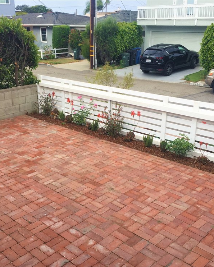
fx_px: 309
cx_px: 88
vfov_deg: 46.8
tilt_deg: -20.0
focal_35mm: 39
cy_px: 138
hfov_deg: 38.1
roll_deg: +0.4
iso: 32
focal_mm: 4.15
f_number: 2.2
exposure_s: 1/1130
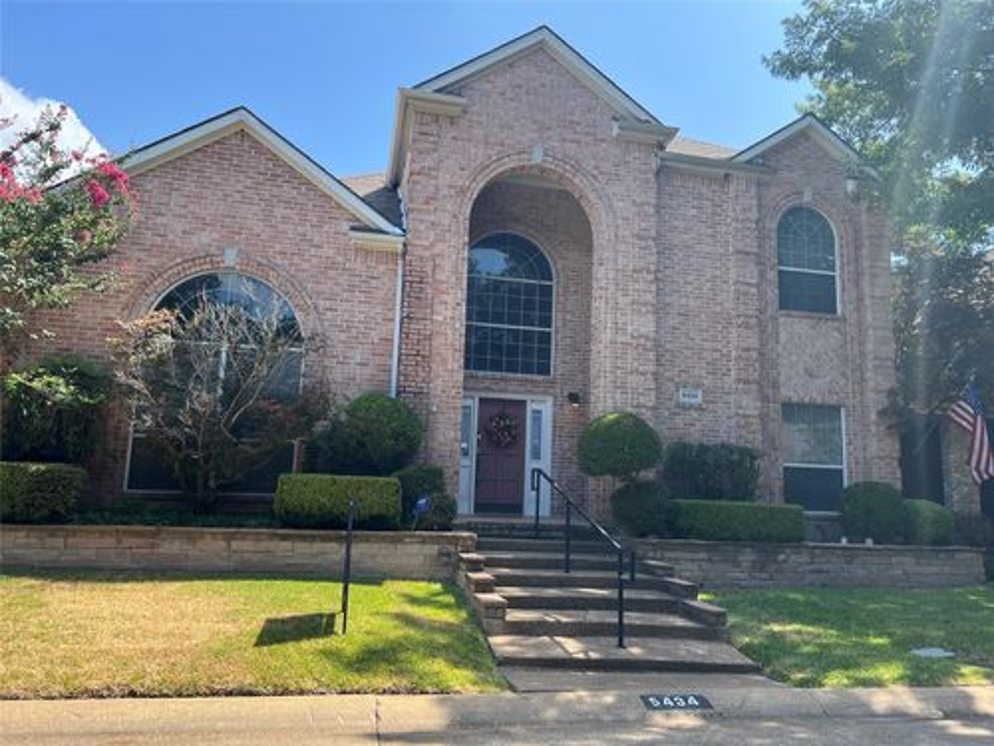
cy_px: 373
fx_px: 747
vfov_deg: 53.1
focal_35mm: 26
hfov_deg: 67.3
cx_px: 497
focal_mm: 5.7
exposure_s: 1/1295
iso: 50
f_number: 1.5
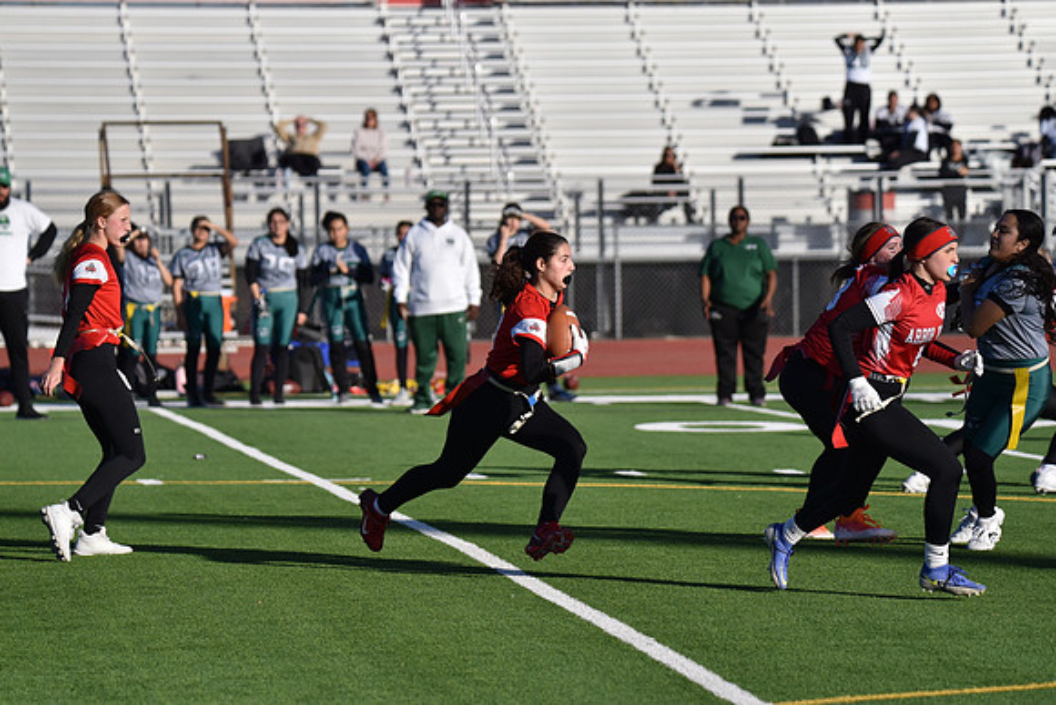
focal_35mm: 210
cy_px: 352
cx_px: 528
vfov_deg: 6.5
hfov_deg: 9.8
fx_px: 6161
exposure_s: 1/4000
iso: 400
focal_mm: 210
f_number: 5.3
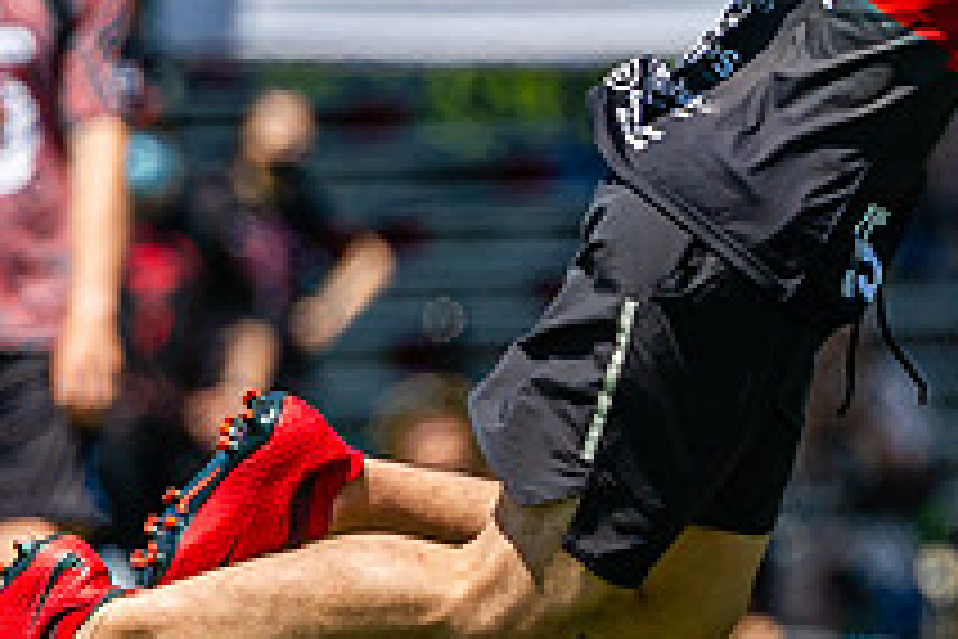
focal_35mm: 900
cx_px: 1813
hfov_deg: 2.3
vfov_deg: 1.5
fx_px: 23948
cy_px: 376
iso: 200
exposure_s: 1/4000
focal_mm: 200
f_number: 2.8
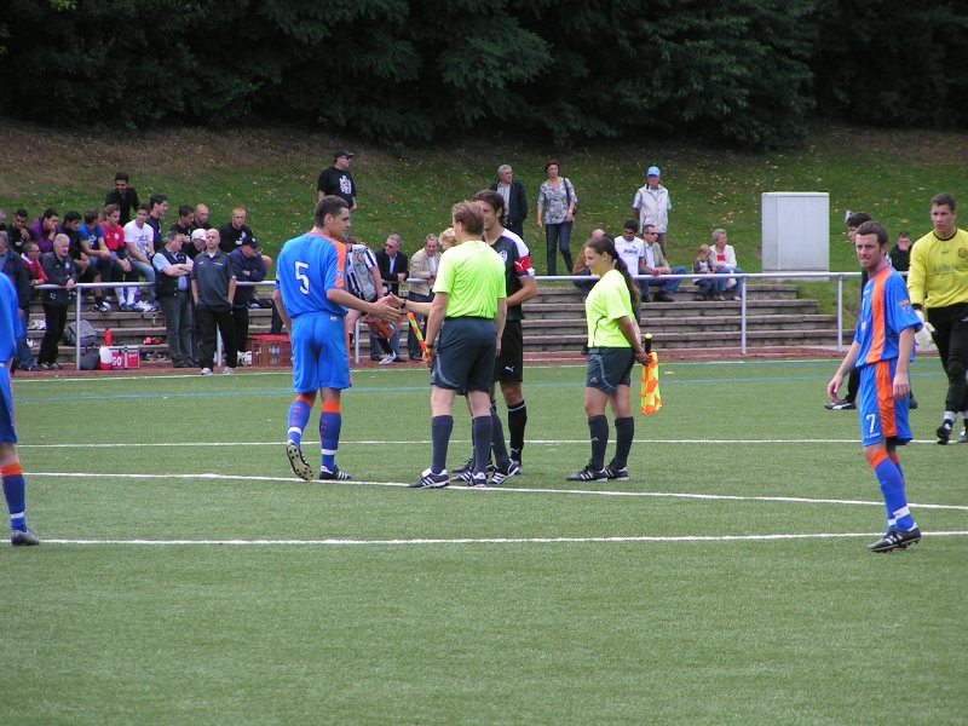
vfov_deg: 5.0
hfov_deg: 6.7
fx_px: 8305
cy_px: 363
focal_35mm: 297
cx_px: 484
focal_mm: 45.4
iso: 64
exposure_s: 1/320
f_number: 3.5
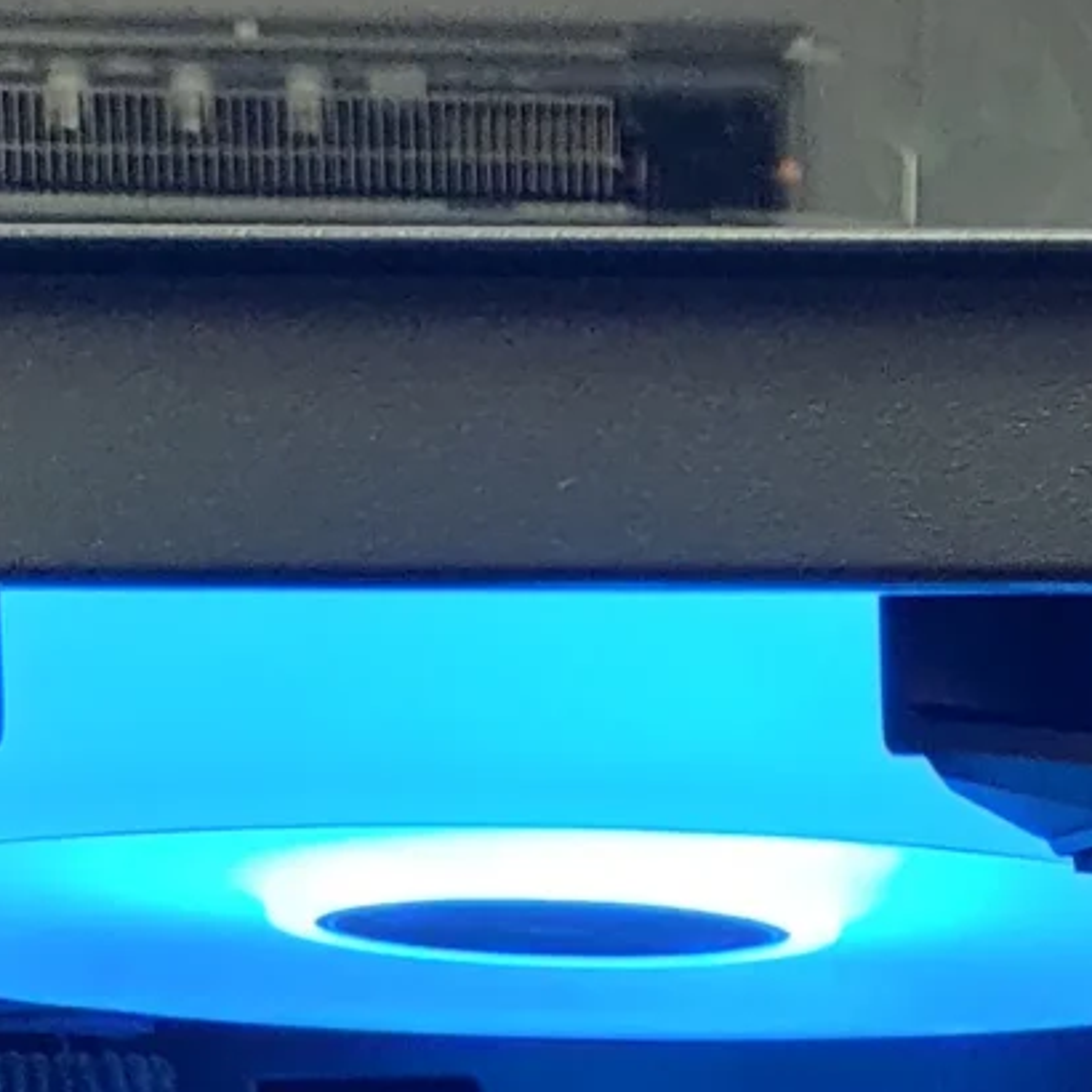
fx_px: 4925
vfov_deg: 10.9
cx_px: 1372
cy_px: 2520
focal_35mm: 138
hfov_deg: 12.3
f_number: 1.7
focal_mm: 4.25
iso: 640
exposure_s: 1/20
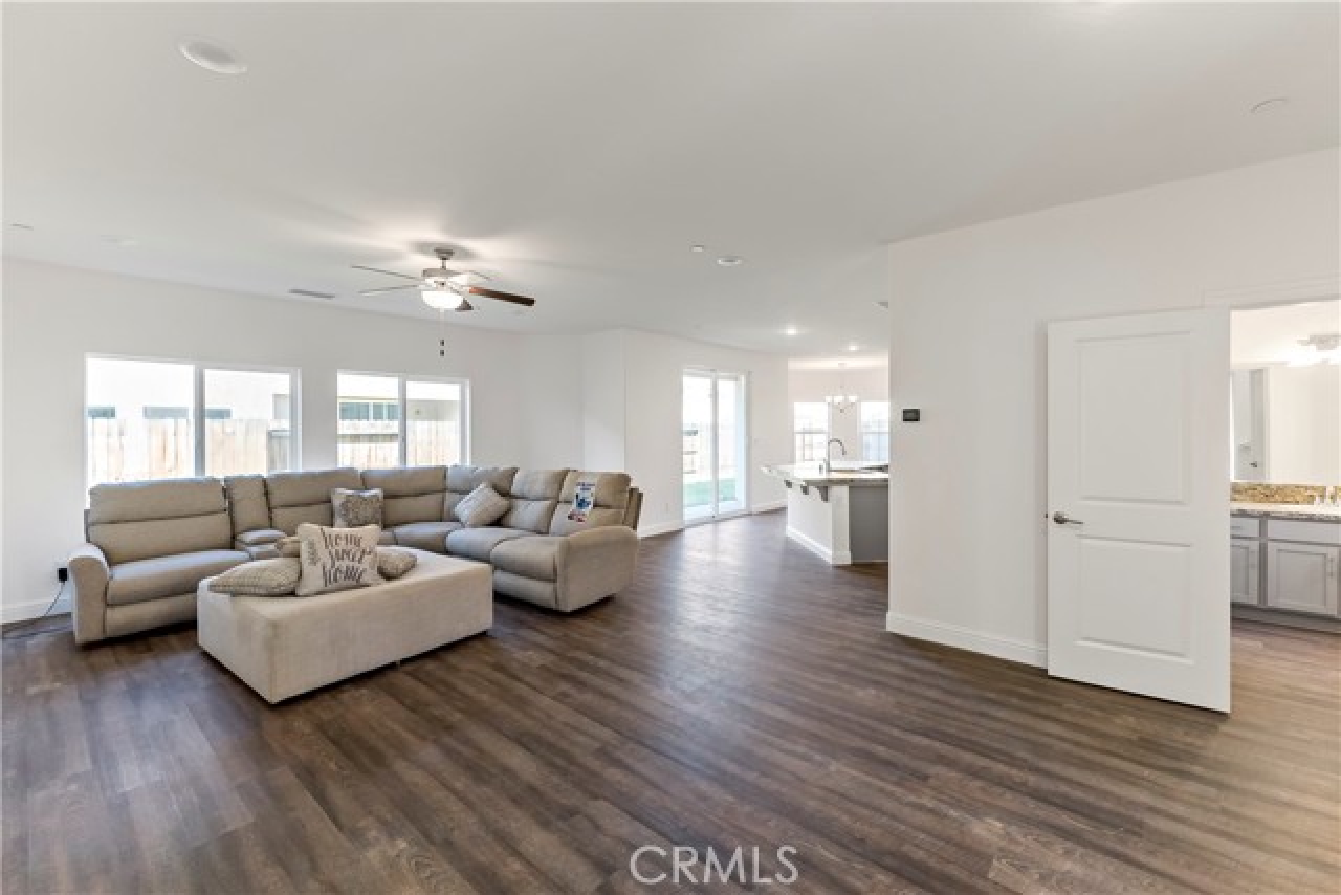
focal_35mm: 14
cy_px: 448
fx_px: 522
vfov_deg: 81.2
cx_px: 670
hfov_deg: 104.2
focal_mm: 14
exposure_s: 1/160
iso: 640
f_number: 4
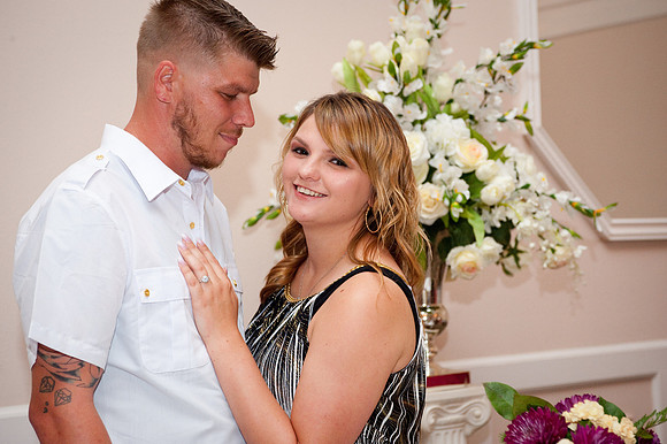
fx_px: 1296
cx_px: 334
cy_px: 222
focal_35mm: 70
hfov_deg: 28.9
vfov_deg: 19.4
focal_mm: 70
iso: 3200
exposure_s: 1/160
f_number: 5.6
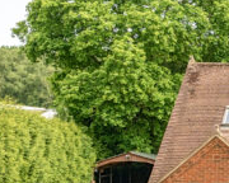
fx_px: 847
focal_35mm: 125
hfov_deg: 13.3
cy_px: 129
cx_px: 453
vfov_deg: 12.3
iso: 400
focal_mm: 20
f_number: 8
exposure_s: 1/200
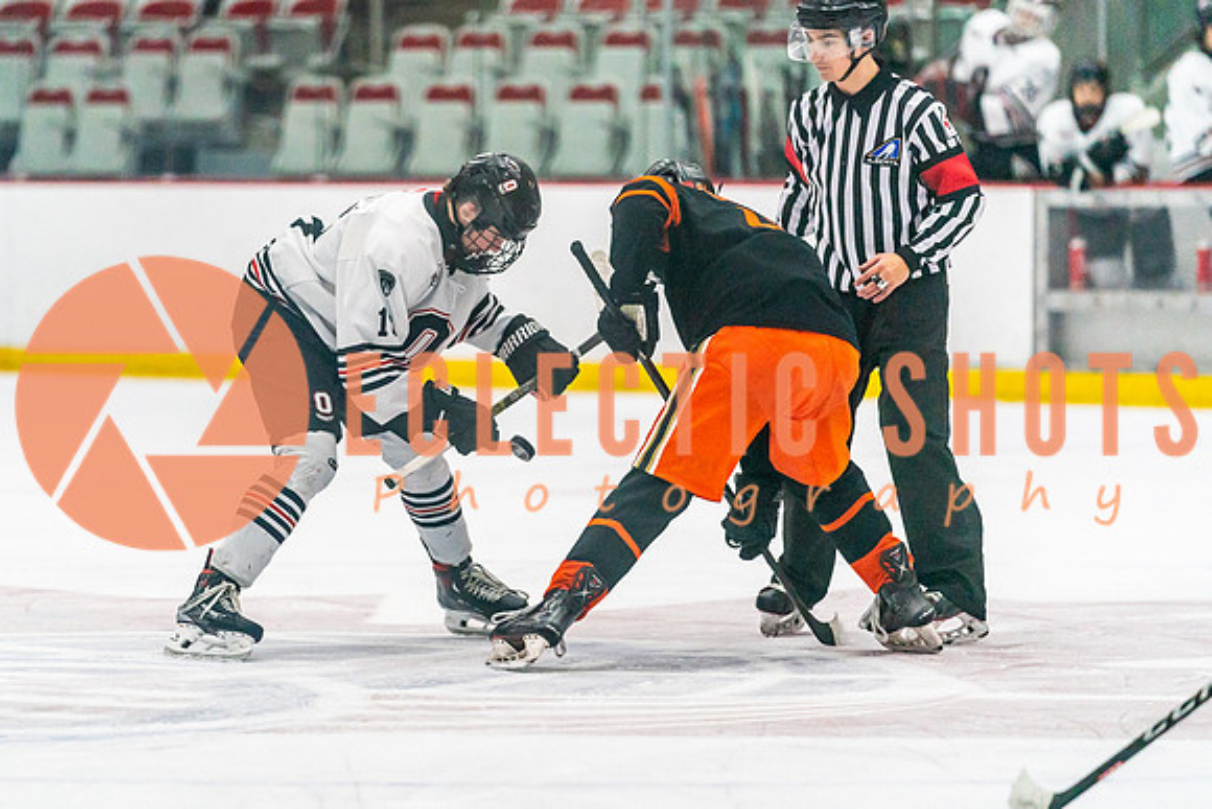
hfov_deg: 8.2
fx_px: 8418
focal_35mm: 250
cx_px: 496
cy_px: 478
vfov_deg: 5.5
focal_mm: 200
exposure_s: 1/1250
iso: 3200
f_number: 2.8
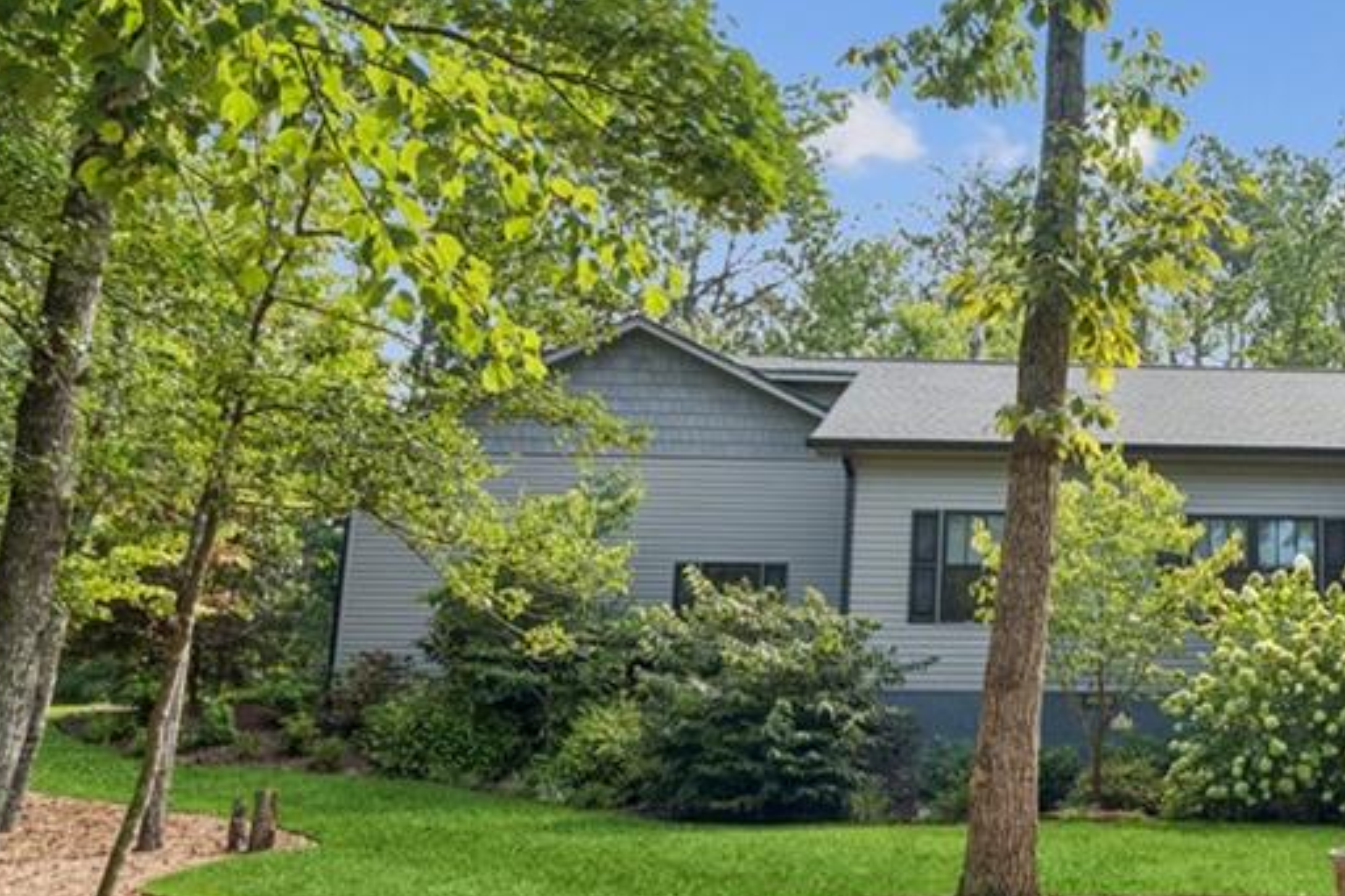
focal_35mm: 46
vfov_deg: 29.2
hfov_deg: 39.0
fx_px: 1718
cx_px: 1269
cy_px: 464
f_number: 5.6
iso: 100
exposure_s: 1/125
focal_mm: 23
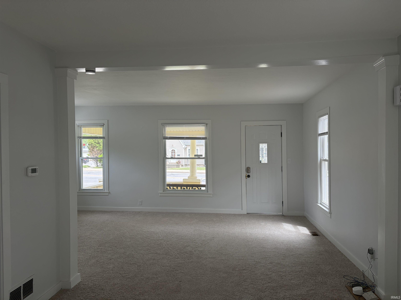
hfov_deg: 67.3
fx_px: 301
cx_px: 200
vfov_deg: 53.1
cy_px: 150
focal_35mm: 26
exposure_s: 1/254
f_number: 1.6
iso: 50
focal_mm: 5.96
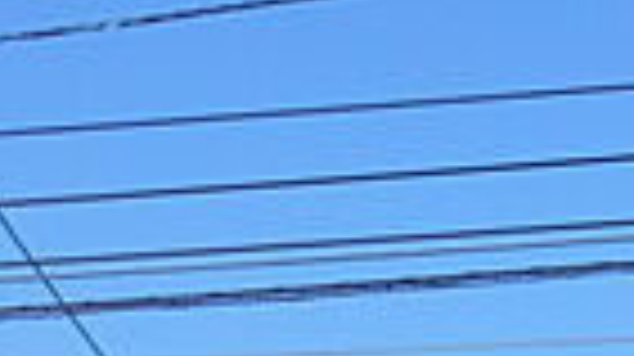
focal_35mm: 168
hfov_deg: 11.3
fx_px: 2822
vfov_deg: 6.9
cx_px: 1358
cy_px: 789
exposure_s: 1/640
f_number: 3.6
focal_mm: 5.8
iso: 80
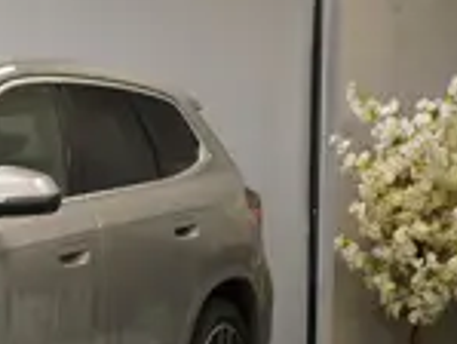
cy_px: 227
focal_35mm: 164
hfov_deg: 11.6
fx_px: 2167
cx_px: -181
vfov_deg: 9.1
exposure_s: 1/160
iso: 2000
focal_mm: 53
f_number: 5
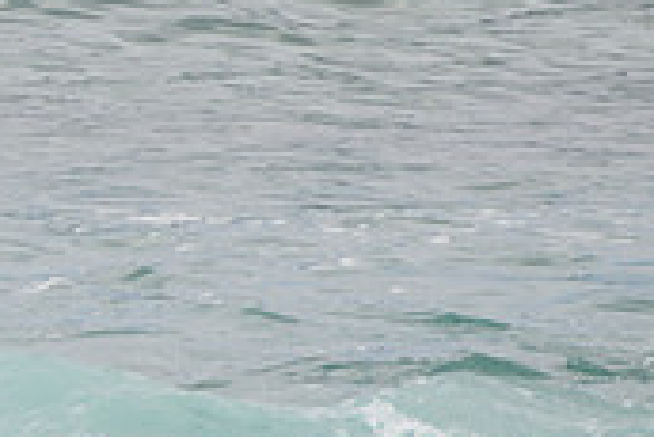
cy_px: 69
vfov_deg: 0.7
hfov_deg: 1.1
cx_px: -746
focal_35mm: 1856
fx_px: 33745
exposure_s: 1/2000
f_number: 5.6
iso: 160
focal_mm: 400
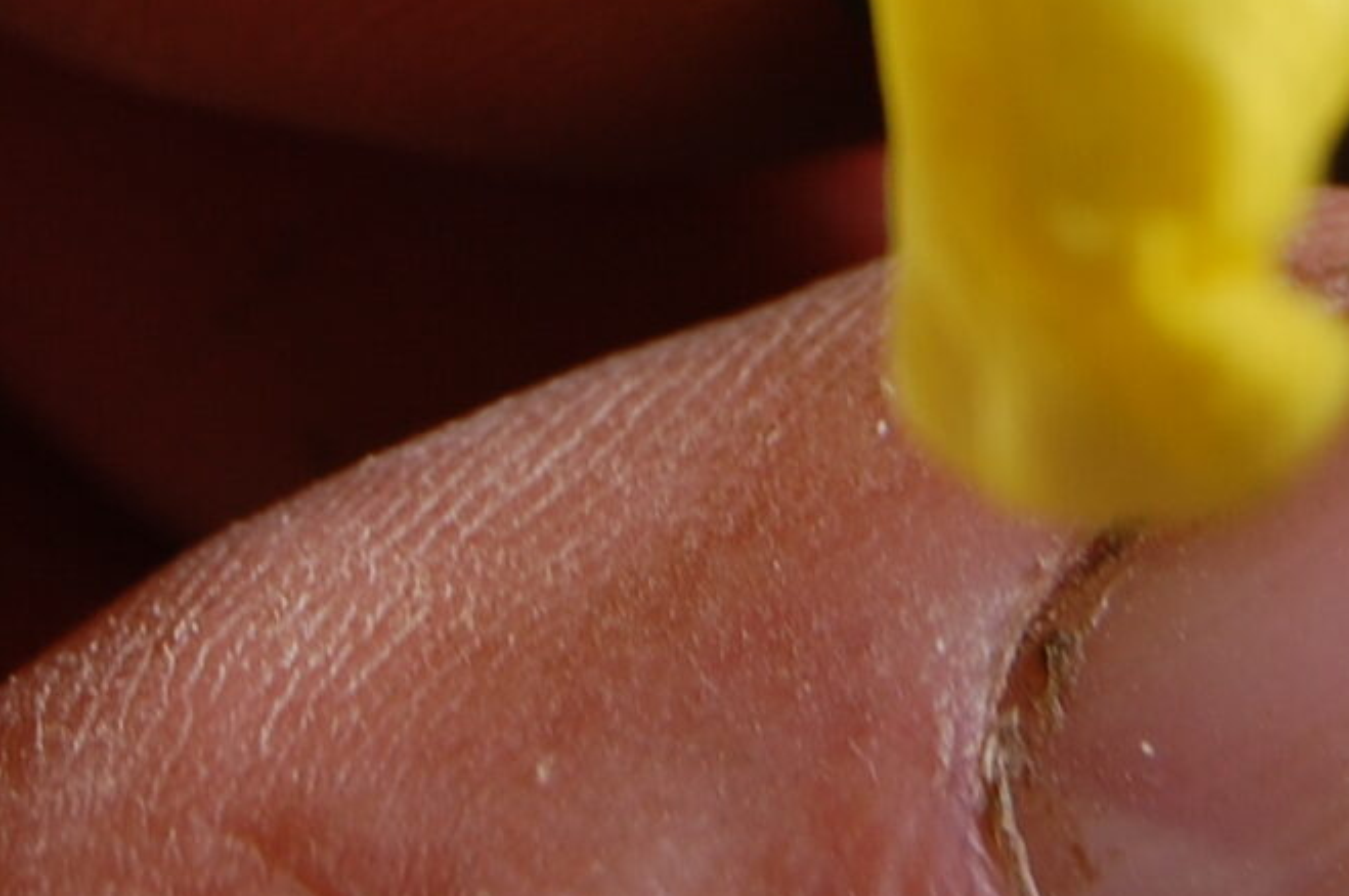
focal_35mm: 233
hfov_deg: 8.8
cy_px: -526
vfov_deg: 5.8
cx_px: 520
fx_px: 8722
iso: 200
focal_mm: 40
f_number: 8
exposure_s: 1/125
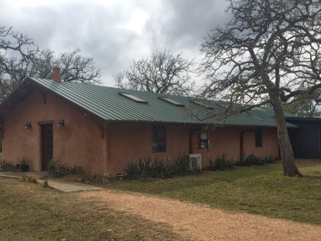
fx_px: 362
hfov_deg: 47.8
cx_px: 149
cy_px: 132
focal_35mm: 39
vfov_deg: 36.8
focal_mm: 4.2
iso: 32
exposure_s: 1/2083
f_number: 2.2
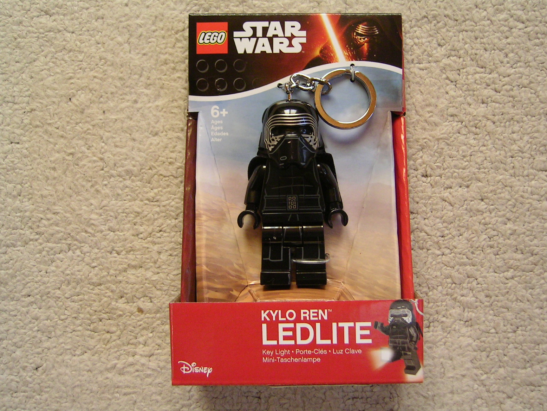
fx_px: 585
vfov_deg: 38.7
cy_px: 203
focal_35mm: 37
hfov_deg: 50.1
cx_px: 280
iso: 100
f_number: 2.8
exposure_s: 1/41
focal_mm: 5.6
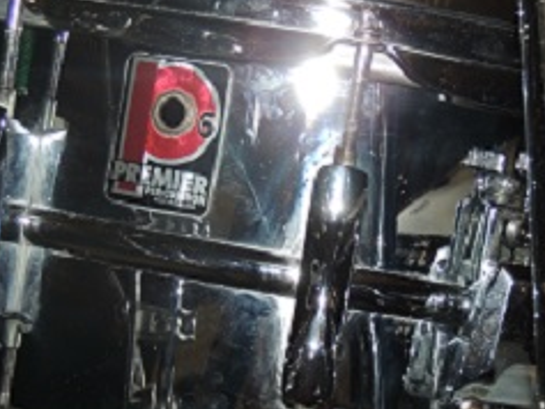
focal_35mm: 109
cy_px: 278
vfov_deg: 13.6
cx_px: 278
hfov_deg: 18.0
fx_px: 1717
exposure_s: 1/30
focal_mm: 8.3
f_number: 3.5
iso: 200
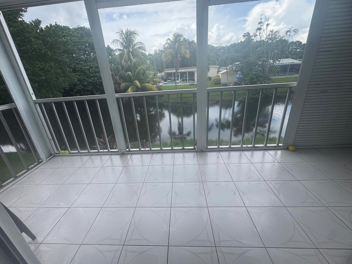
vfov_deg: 81.7
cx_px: 170
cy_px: 130
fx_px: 153
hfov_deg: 98.1
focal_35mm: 15
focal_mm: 2.22
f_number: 2.2
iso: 50
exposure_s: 1/615
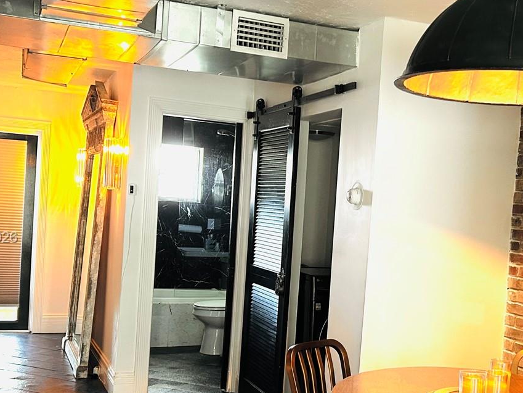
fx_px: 740
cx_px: 318
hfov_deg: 38.7
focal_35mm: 49
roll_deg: -3.2
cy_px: 238
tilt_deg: -2.2
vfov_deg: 29.6
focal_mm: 5.7
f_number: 1.5
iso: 250
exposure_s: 1/60
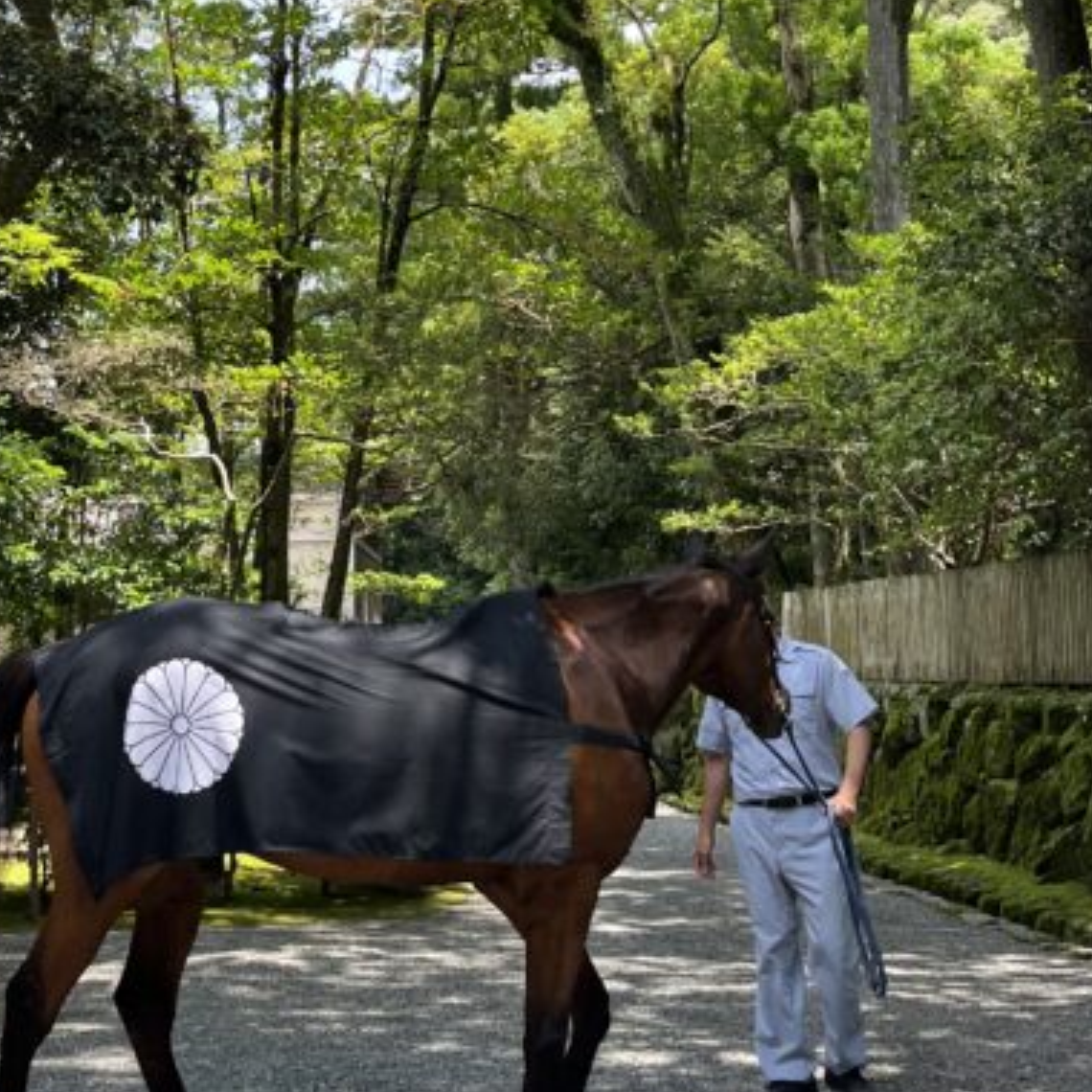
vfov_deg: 27.7
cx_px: 371
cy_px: 483
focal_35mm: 62
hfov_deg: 27.6
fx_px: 2213
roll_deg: +1.1
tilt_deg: +5.5
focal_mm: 5.1
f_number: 1.6
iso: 50
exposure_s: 1/649
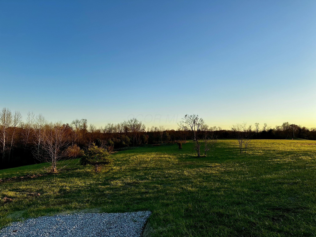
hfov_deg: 71.6
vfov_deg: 56.8
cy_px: 118
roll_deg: -0.3
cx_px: 158
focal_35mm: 24
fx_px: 219
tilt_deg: +3.5
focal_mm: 6.86
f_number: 1.78
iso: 80
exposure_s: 1/1692
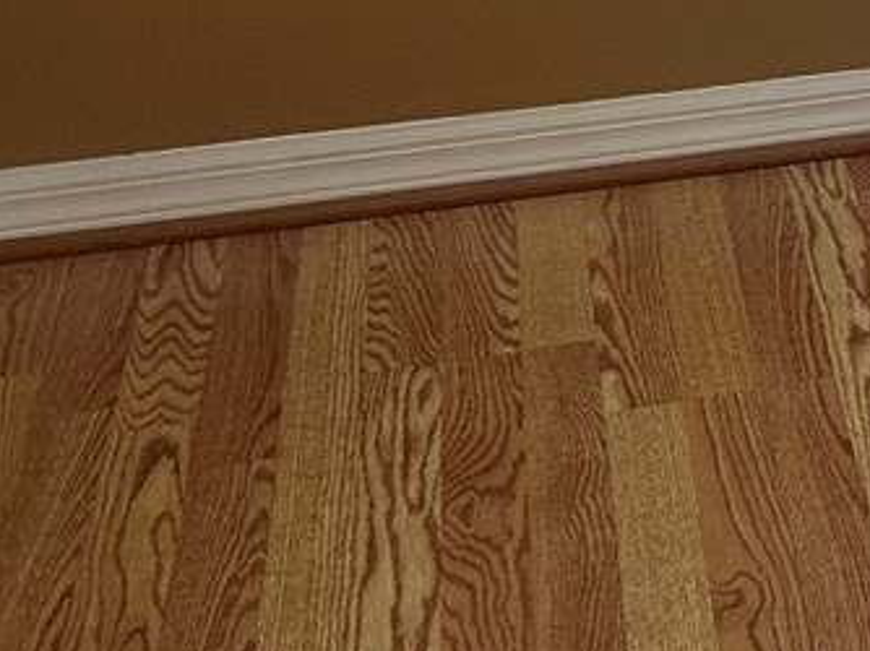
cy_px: -753
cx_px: 1870
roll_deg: -2.4
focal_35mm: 115
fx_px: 2888
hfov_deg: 13.8
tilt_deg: -4.4
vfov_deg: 11.3
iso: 125
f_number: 1.78
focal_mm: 6.86
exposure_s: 1/60
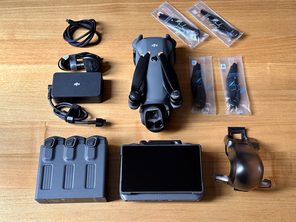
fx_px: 410
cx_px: 148
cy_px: 111
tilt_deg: -62.2
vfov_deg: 30.3
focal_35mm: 48
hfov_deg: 39.7
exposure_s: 1/40
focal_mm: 6.86
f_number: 1.78
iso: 400
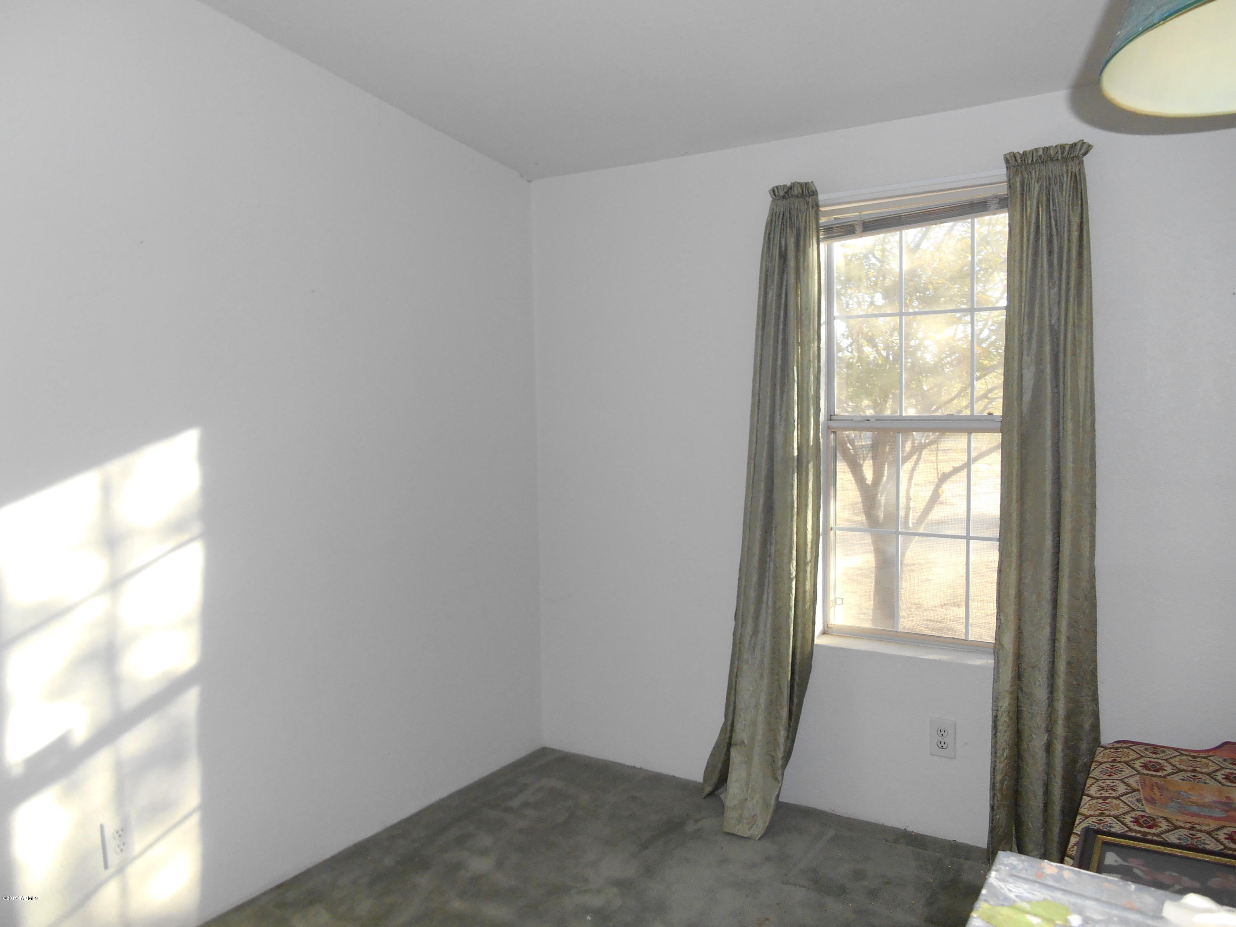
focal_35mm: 26
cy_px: 464
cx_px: 618
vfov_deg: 53.1
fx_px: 928
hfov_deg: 67.3
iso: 200
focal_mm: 4.7
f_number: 3.4
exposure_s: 1/25
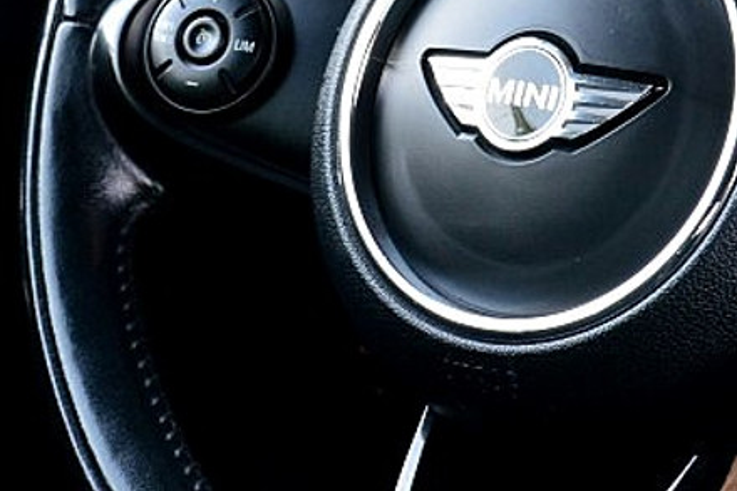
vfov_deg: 11.0
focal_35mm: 124
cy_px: 92
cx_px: 476
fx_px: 2537
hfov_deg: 16.5
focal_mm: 26
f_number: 8
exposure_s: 1/60
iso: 640
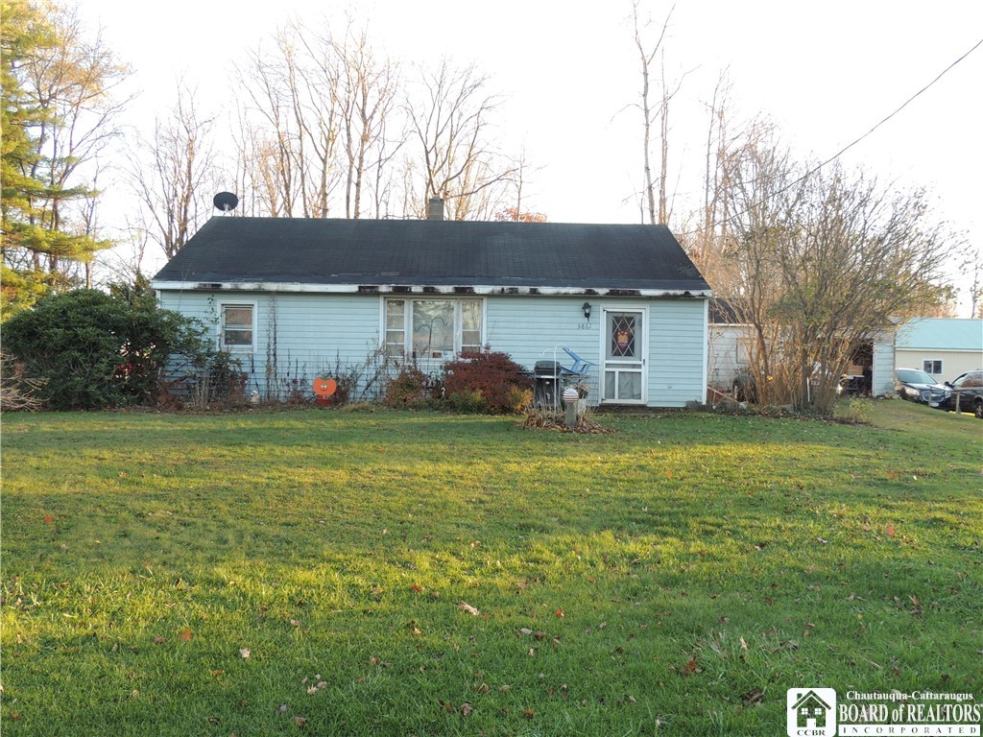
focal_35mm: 33
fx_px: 937
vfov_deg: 42.9
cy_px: 368
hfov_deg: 55.4
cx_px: 492
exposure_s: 1/60
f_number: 3.2
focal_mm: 5.8
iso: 100
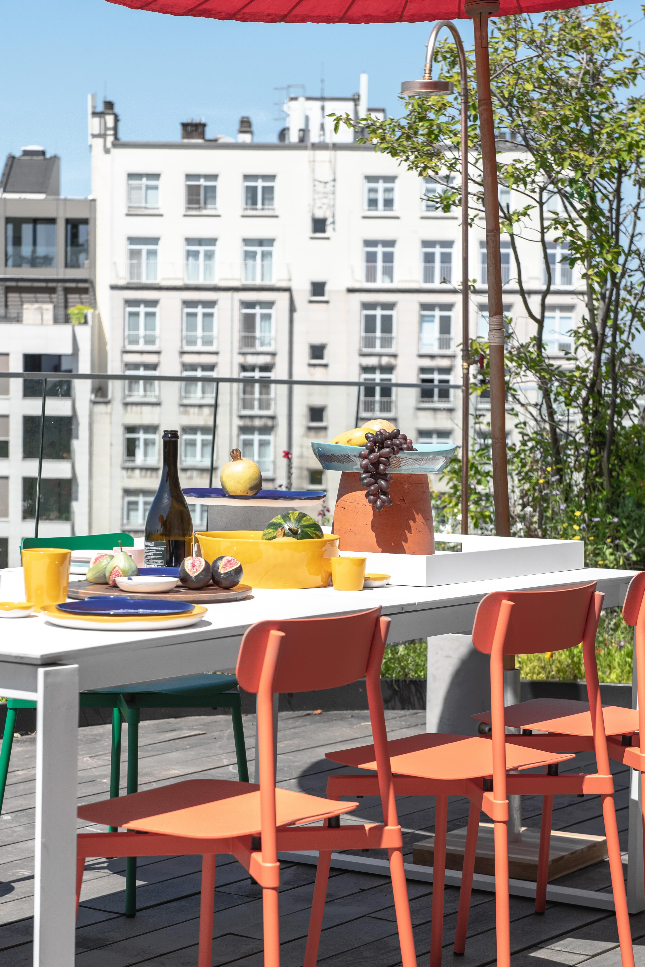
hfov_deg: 16.1
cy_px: 511
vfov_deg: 23.9
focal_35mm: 85
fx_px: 2282
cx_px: 317
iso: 400
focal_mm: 70
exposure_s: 1/1250
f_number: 6.3
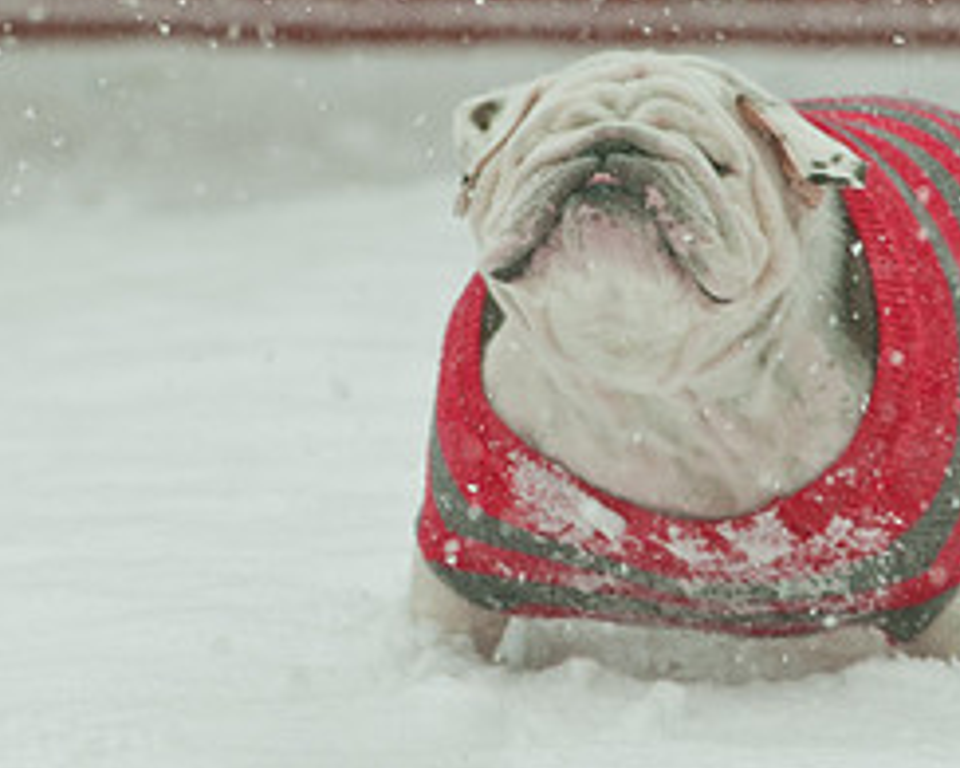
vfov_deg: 2.3
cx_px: 633
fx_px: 18972
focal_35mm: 668
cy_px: 238
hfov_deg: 2.9
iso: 200
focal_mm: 200
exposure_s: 1/640
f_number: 5
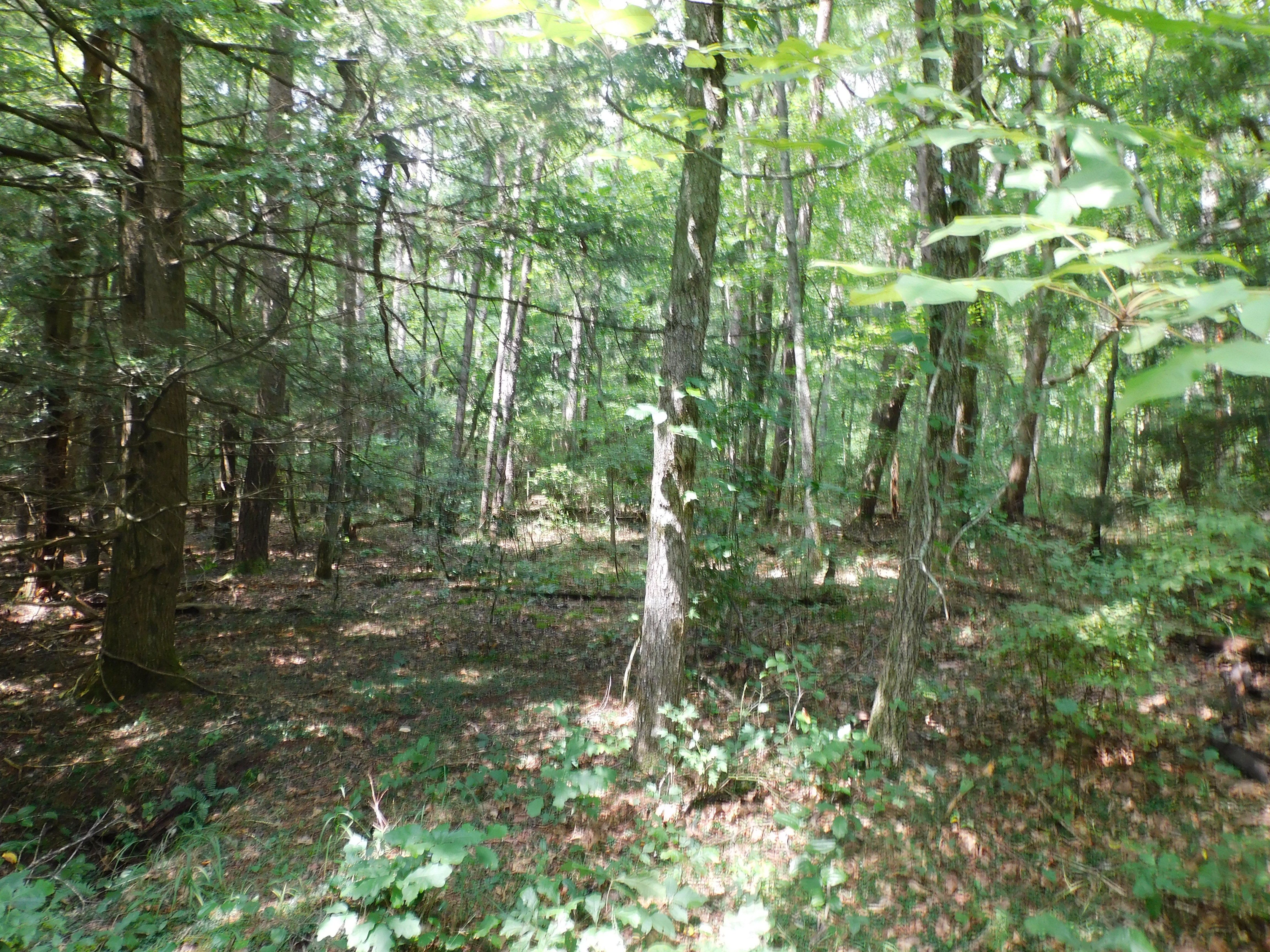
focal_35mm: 24
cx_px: 635
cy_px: 476
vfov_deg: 56.8
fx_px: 881
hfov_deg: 71.6
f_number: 3.3
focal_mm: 4.3
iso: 125
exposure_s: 1/40
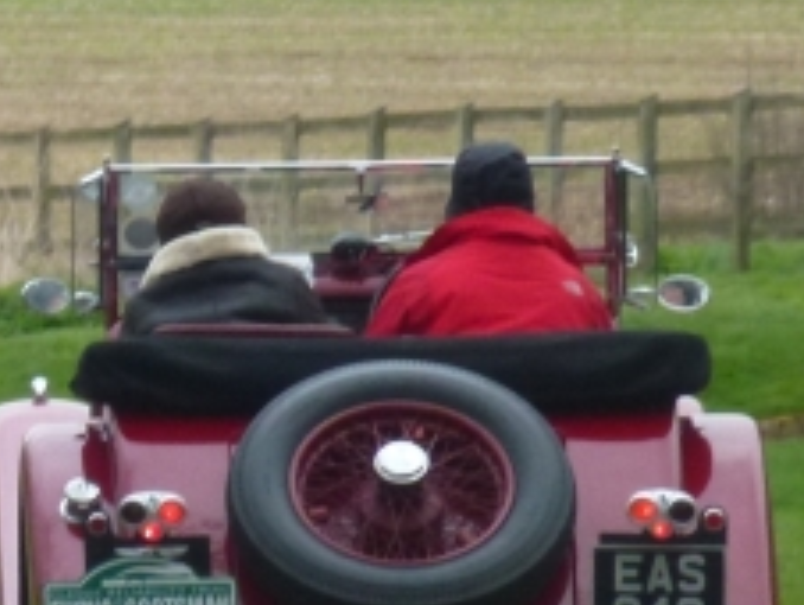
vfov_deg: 1.5
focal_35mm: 1008
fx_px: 23437
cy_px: 224
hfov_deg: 2.0
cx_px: -366
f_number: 5.7
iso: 250
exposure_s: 1/125
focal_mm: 51
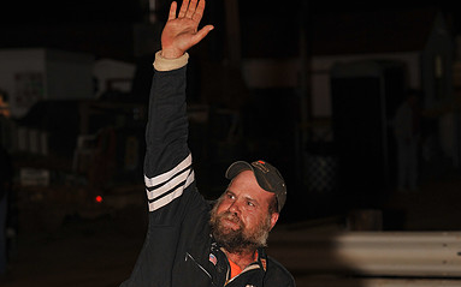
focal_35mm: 193
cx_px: 231
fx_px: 2424
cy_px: 245
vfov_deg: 6.8
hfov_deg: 10.9
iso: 500
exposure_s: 1/250
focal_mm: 125
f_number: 6.3
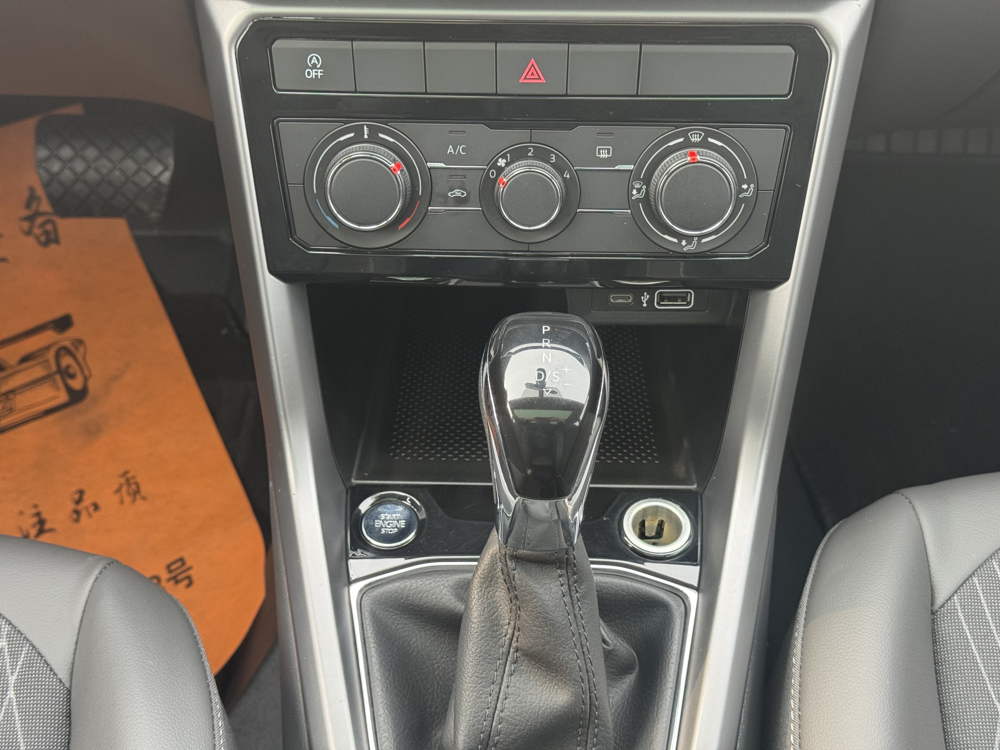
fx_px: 1387
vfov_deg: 30.3
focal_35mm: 48
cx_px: 500
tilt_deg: -47.6
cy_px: 375
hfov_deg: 39.7
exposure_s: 1/70
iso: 100
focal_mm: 6.76
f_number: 1.78
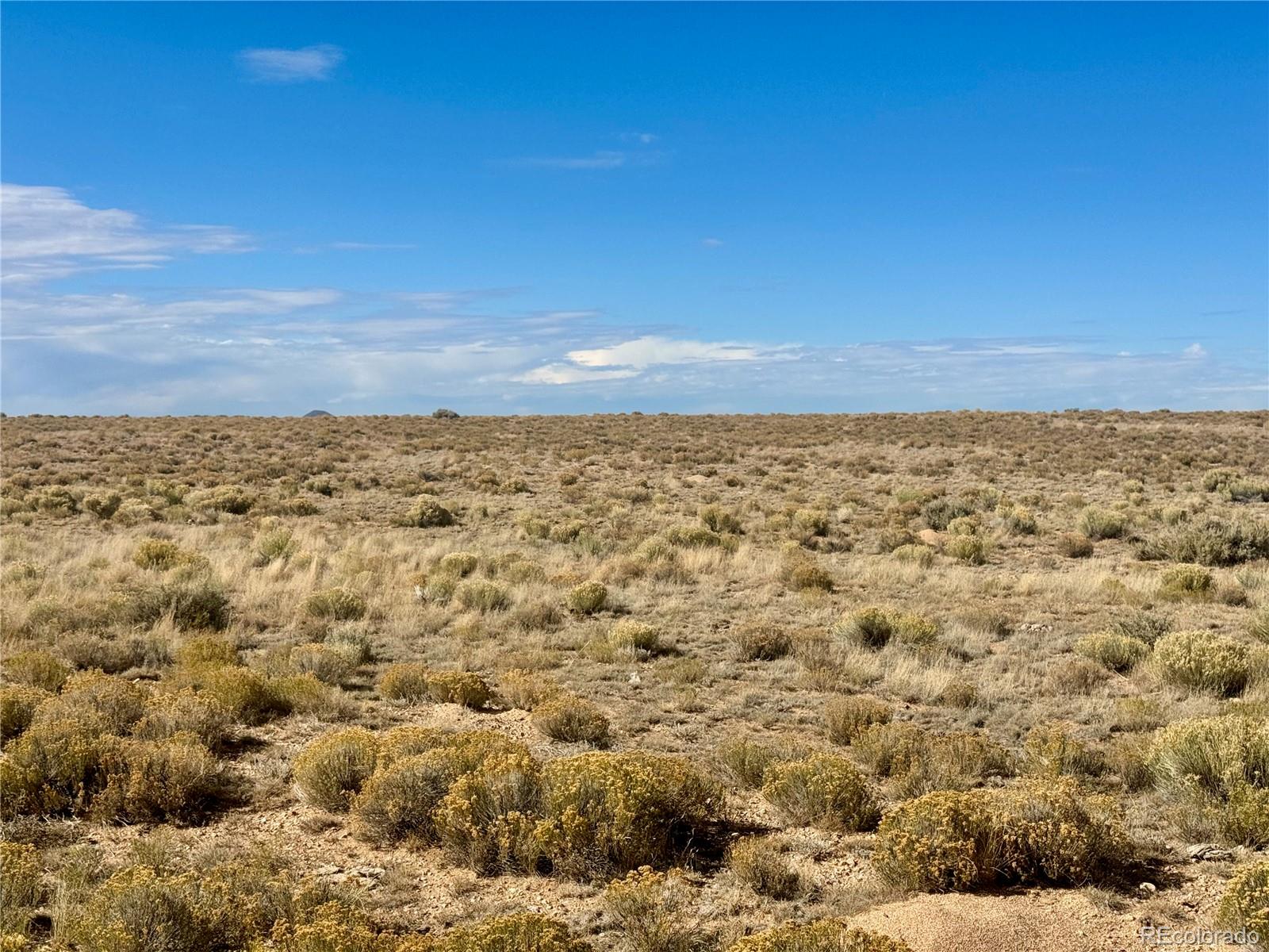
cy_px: 476
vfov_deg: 30.3
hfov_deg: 39.7
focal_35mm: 48
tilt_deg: -2.6
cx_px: 634
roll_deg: -0.6
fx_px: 1760
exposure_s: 1/7937
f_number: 1.78
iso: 64
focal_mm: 6.76
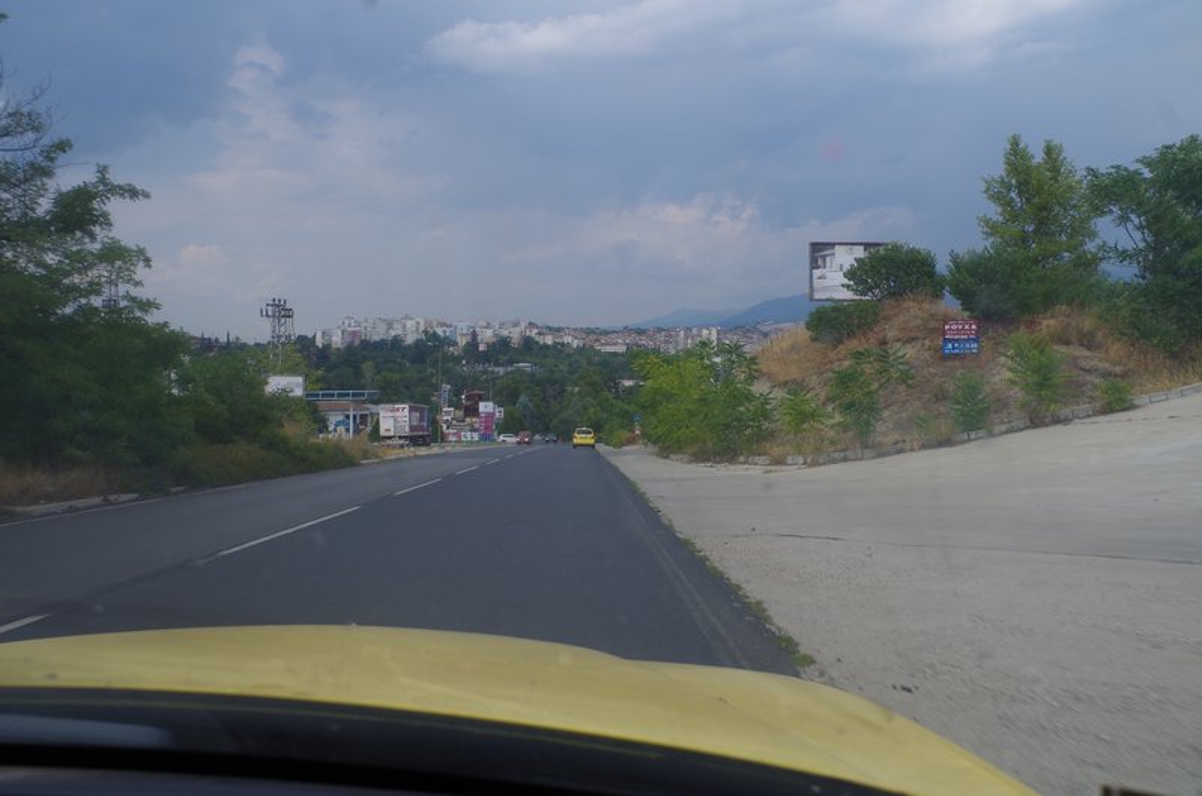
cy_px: 398
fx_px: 1050
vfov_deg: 41.5
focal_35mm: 32
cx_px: 601
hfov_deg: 59.6
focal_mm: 21
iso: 100
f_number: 7.1
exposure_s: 1/320
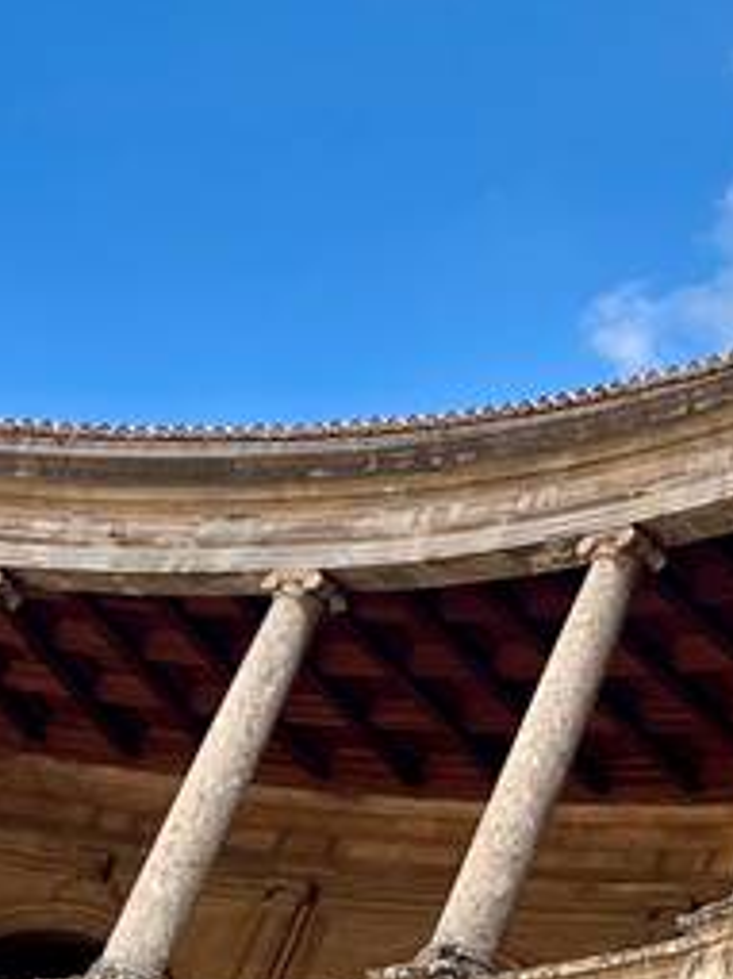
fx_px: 2769
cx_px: 1305
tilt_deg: +32.4
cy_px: 415
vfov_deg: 20.0
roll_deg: -13.4
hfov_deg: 13.6
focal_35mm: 98
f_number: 1.5
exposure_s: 1/2299
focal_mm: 5.7
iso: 50
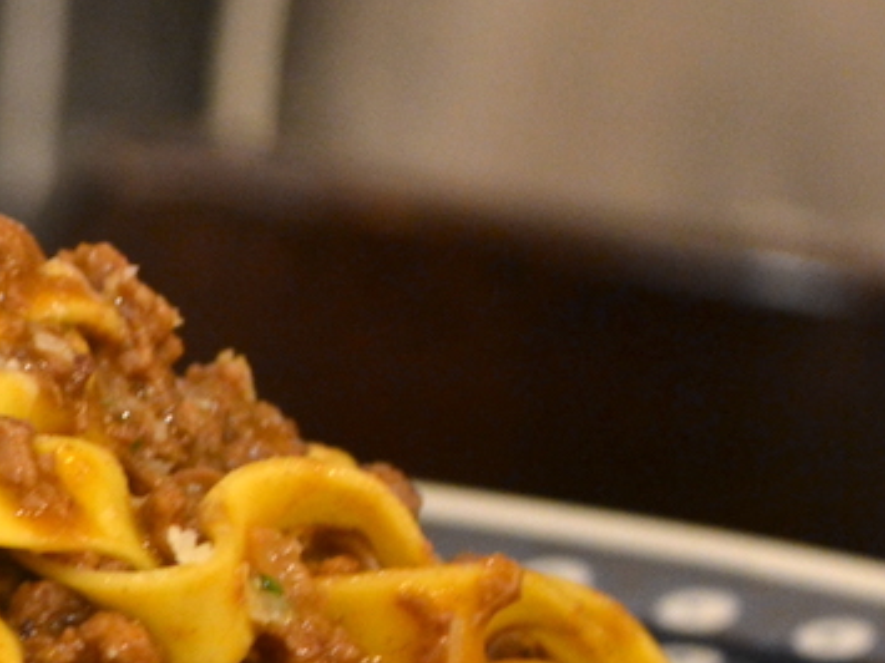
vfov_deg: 6.3
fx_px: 5980
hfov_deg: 8.3
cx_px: -454
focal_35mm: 234
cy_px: 703
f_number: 5.3
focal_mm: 48
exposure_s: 1/15
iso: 1100
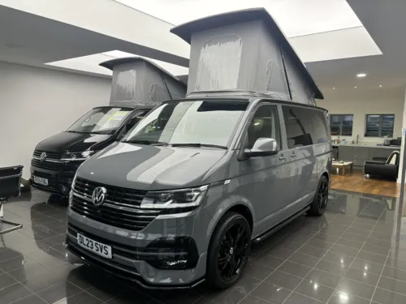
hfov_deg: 67.3
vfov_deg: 53.1
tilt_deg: -5.8
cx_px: 203
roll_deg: -1.5
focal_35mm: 26
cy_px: 152
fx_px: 305
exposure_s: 1/100
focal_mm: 5.96
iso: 80
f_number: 1.6
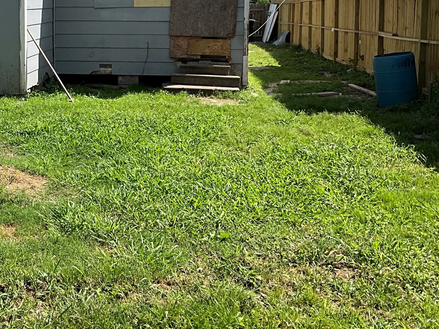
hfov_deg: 34.1
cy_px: 74
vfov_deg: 26.6
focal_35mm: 54
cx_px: 67
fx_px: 685
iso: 25
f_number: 1.8
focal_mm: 3
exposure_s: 1/1490
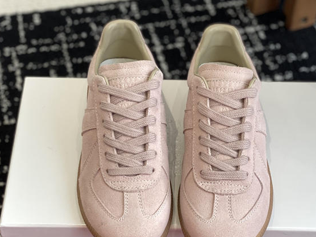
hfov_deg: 24.1
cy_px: 114
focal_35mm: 81
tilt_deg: -45.1
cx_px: 172
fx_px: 739
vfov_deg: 18.2
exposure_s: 1/122
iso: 40
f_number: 2
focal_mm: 6
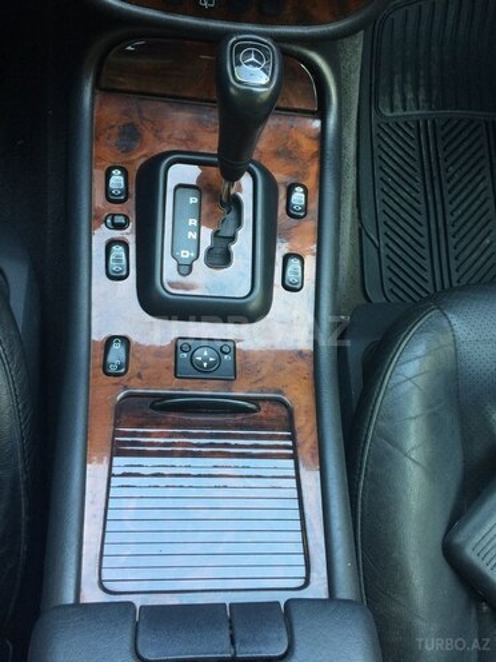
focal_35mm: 29
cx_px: 248
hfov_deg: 48.2
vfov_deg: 61.7
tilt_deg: -77.2
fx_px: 554
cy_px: 331
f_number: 2.2
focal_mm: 4.15
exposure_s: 1/33
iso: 64
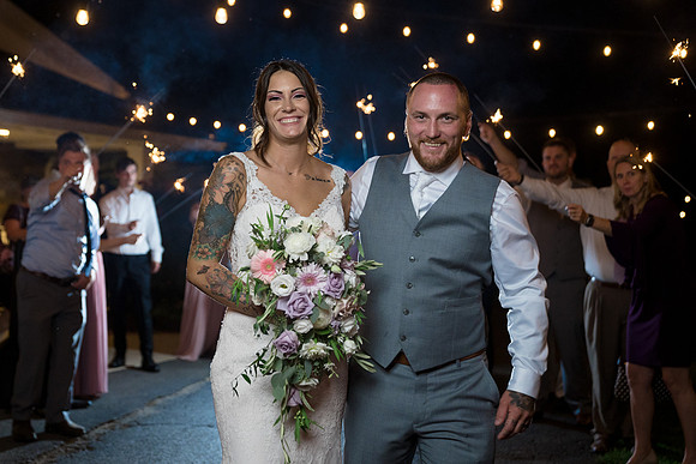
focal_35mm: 54
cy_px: 230
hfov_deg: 36.6
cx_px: 317
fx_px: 1050
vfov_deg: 24.9
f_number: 2.8
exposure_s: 1/200
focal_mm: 49
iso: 2000
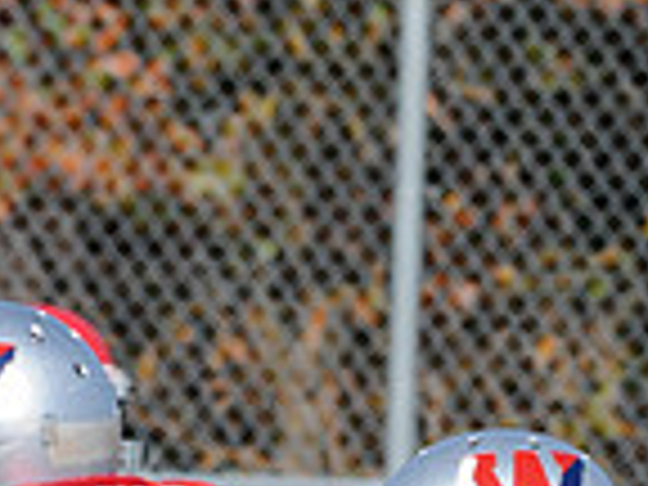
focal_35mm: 1737
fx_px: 32516
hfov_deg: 1.1
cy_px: 1134
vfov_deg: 0.9
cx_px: 322
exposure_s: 1/500
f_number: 10
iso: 200
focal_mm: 300
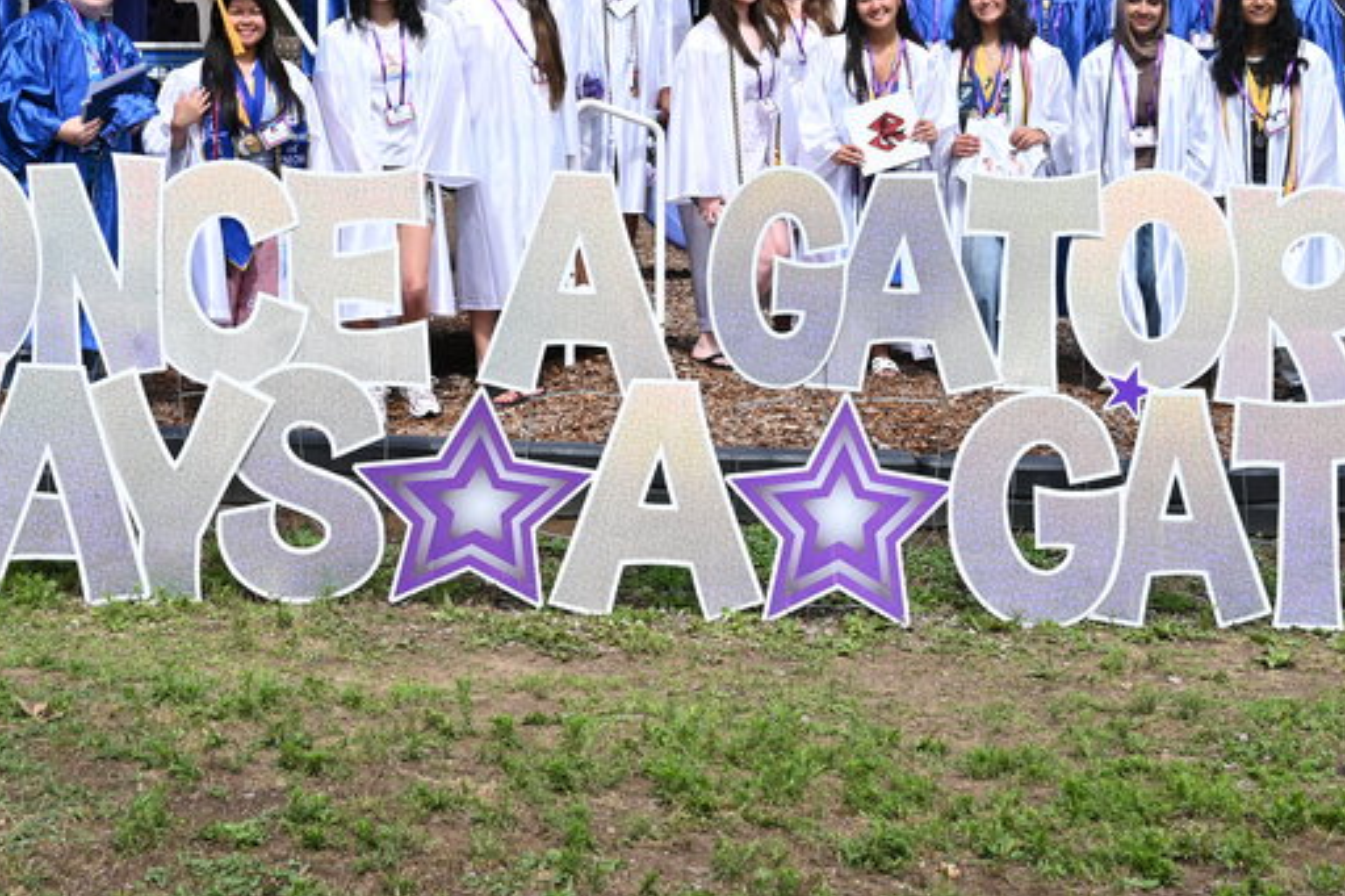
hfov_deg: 28.0
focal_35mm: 72
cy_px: 114
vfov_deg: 18.6
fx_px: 2689
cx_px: 512
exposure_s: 1/400
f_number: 7.1
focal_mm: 36
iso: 100
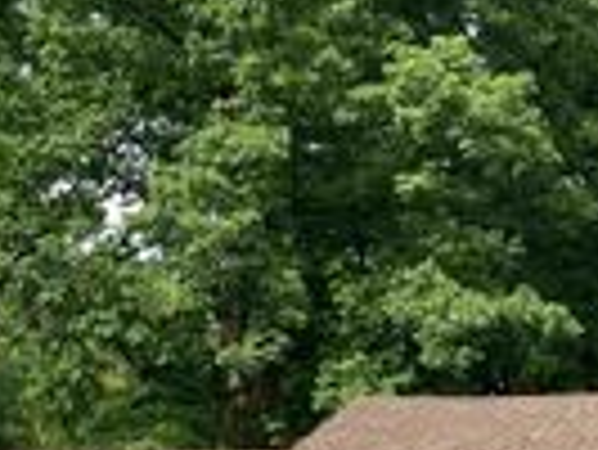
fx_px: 1885
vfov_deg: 13.2
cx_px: 643
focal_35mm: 109
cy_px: 569
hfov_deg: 17.5
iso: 32
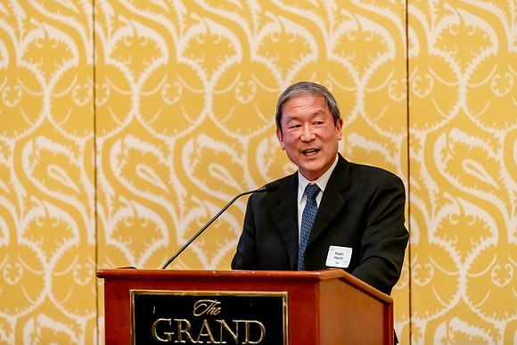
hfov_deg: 11.4
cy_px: 172
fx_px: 2585
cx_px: 258
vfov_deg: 7.6
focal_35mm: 180
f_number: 2.8
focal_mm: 180
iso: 6400
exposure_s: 1/160
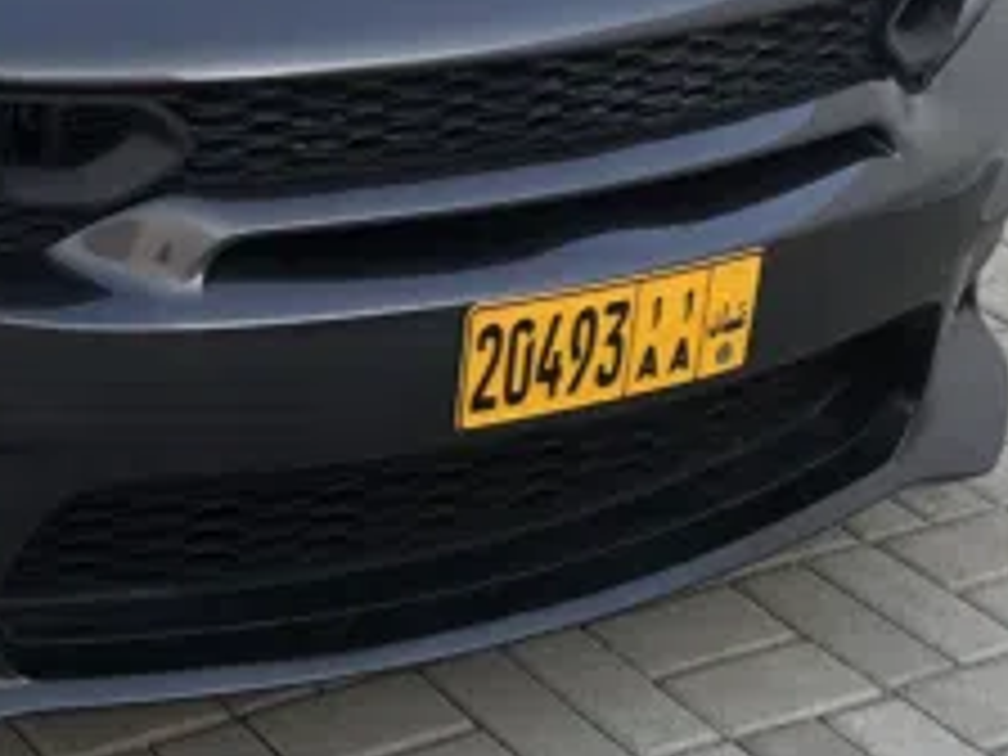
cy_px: 94
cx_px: -266
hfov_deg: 22.2
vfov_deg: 18.2
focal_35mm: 80
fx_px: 2330
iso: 25
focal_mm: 4
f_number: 1.8
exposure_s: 1/120
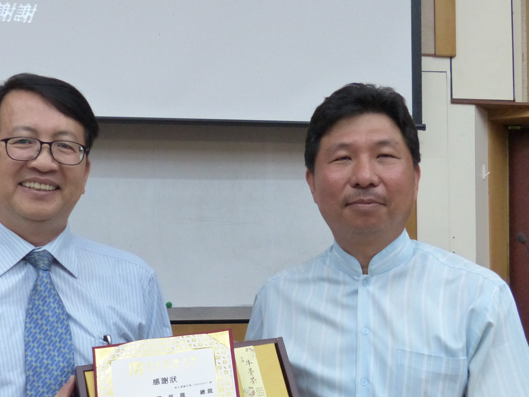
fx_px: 1039
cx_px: 224
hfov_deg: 28.5
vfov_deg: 21.4
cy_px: 308
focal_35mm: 68
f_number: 2.8
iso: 400
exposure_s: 1/40
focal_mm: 6.4
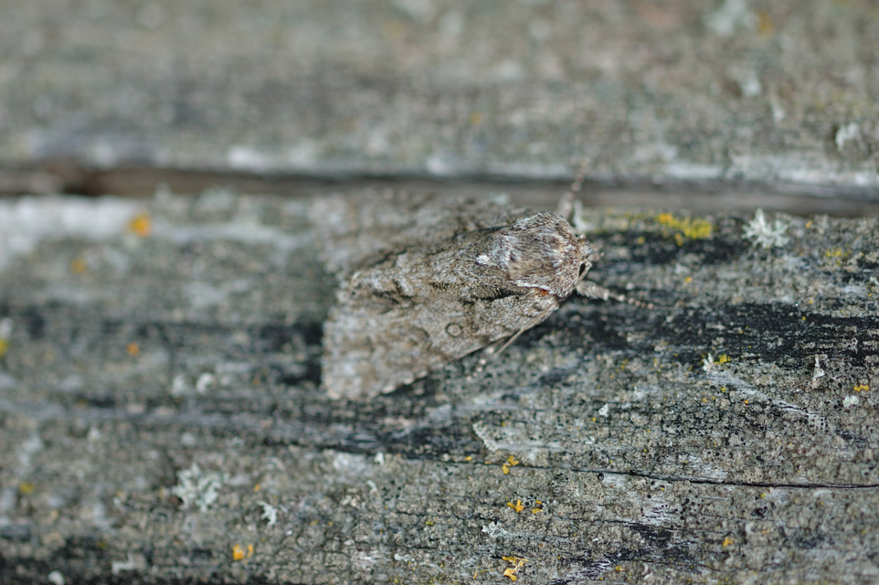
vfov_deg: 8.7
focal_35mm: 158
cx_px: 440
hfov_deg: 13.0
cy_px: 292
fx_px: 3843
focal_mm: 105
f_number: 4.2
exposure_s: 1/250
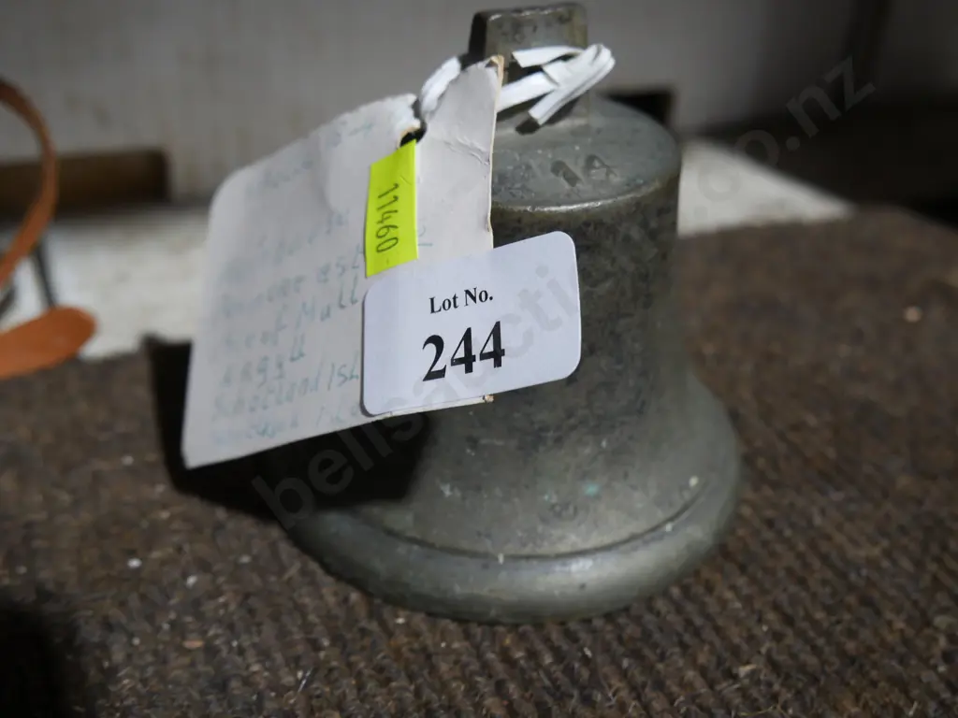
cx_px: 479
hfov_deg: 46.8
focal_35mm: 40
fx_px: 1107
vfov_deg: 36.0
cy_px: 359
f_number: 4.5
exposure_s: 1/60
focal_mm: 20
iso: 640
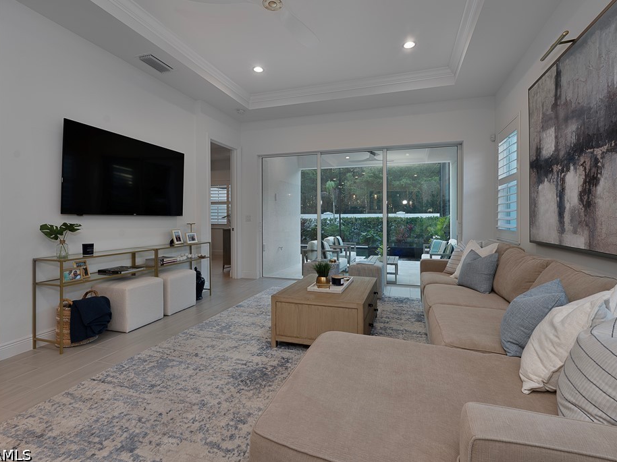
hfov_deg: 94.5
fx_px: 285
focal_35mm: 16
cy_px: 222
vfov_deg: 78.0
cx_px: 317
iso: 100
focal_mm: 14
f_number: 8
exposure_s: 1/5
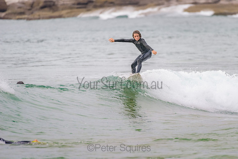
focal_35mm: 613
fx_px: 4053
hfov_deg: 3.4
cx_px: 146
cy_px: 79
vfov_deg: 2.2
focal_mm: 500
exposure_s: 1/800
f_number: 5.6
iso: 450
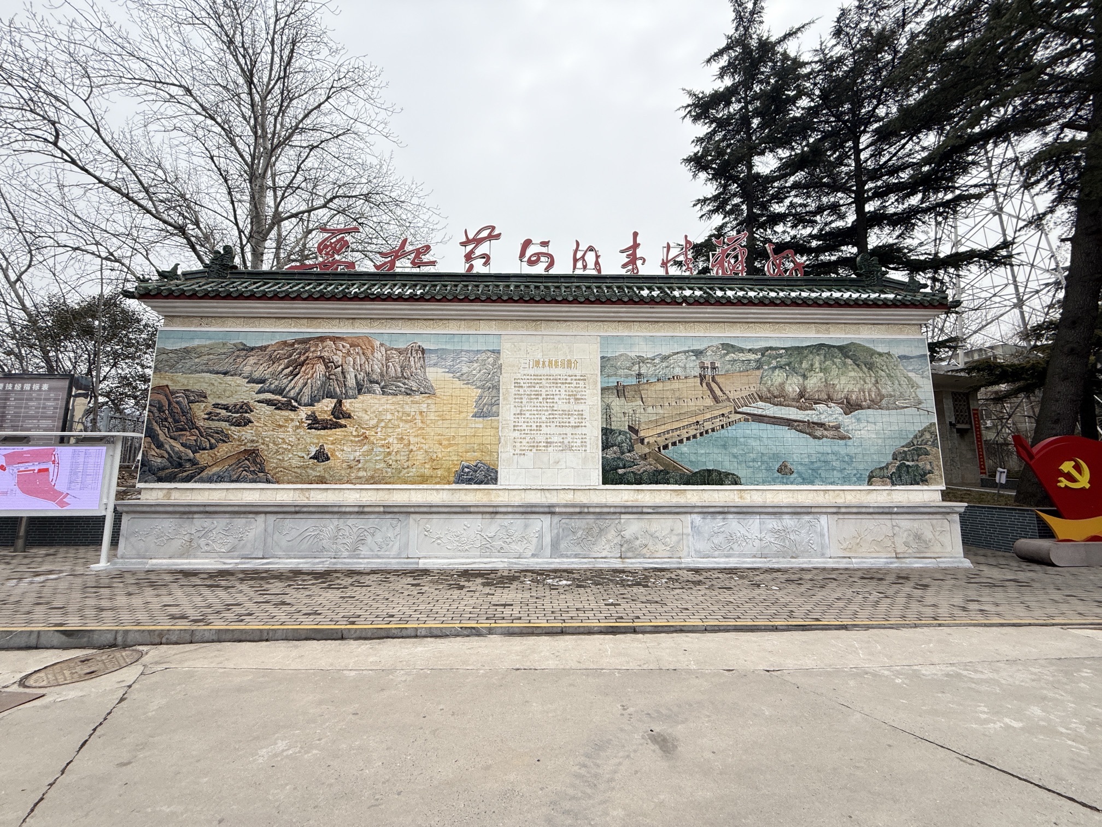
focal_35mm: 14
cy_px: 414
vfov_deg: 85.7
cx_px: 551
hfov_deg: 102.1
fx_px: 446
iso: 64
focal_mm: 2.22
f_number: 2.2
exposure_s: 1/531
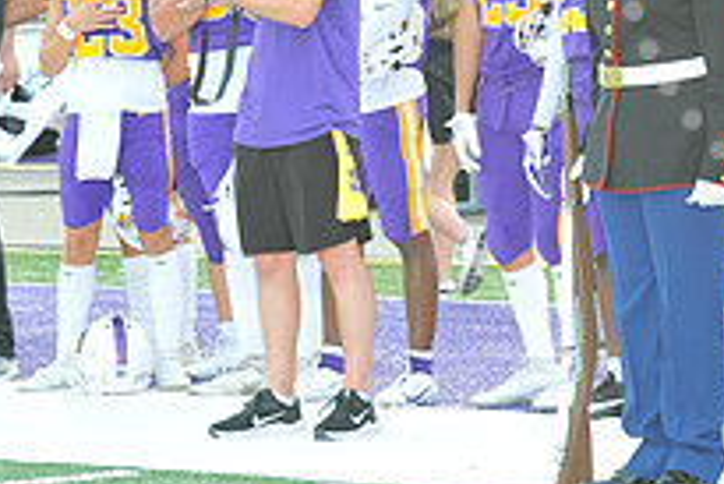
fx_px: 6822
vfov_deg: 4.1
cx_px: 946
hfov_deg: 6.0
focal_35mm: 339
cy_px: -92
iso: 640
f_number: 6.3
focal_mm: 120
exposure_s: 1/100
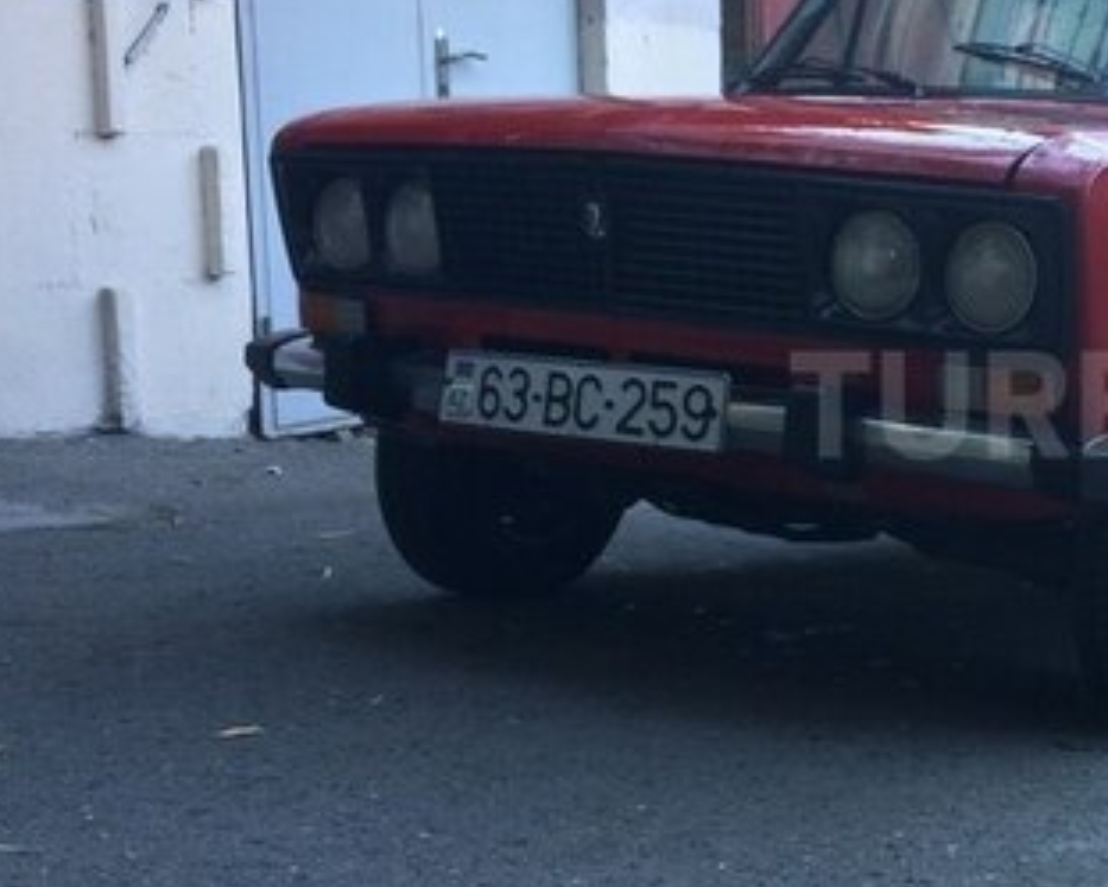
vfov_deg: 25.4
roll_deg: -1.1
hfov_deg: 29.0
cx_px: 1154
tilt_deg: -10.3
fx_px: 1968
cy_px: 404
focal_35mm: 60
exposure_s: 1/50
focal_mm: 4.15
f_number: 2.2
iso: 40
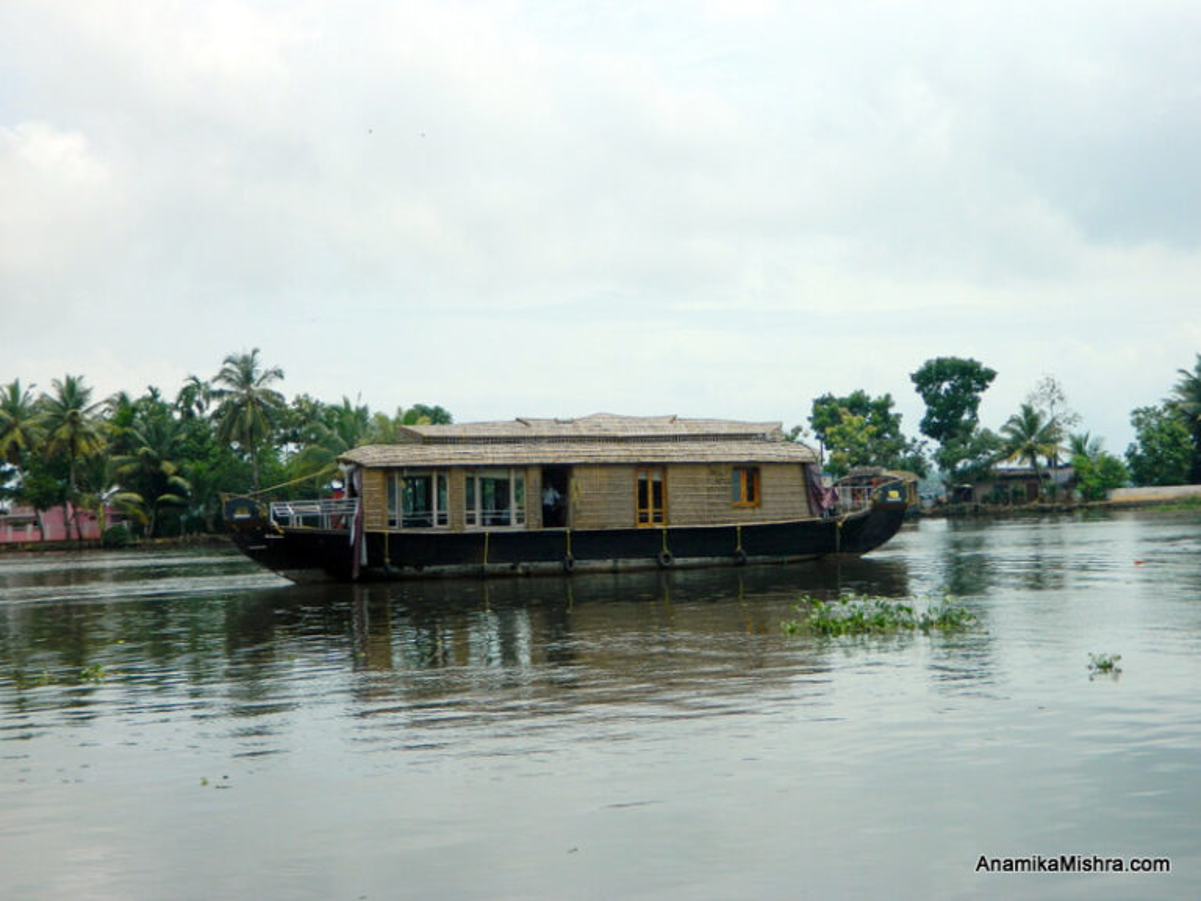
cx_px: 600
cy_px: 450
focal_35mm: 57
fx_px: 1978
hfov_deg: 33.8
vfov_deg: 25.7
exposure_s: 1/200
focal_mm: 10.2
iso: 80
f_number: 10.7
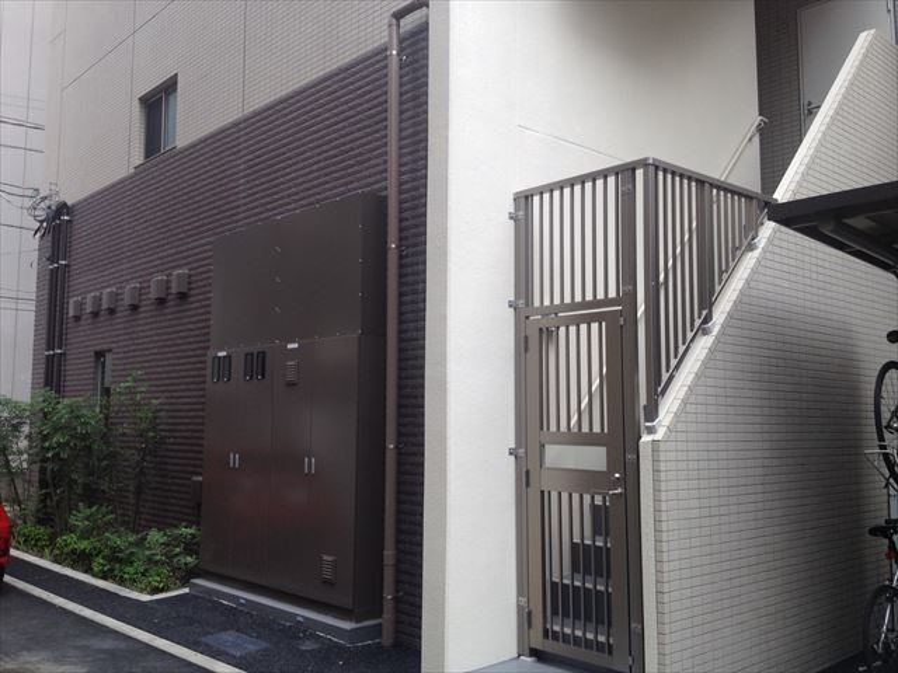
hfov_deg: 52.6
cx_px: 449
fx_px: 908
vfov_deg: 40.7
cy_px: 336
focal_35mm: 35
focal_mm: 4.28
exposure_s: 1/169
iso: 50
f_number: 2.4
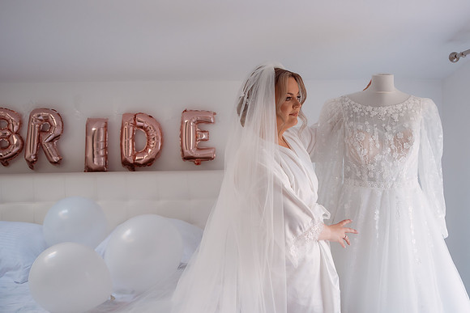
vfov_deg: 30.9
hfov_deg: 44.8
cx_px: 286
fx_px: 566
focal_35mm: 43
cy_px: 130
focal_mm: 35
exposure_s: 1/250
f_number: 2.8
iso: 800
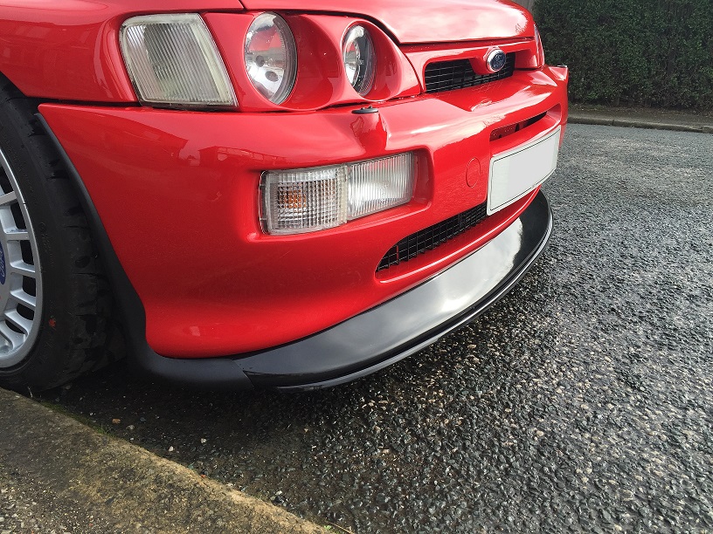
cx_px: 356
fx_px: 597
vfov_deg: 48.2
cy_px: 267
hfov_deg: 61.7
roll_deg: -3.8
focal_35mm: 29
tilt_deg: -16.0
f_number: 2.2
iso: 32
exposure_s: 1/599
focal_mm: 4.15
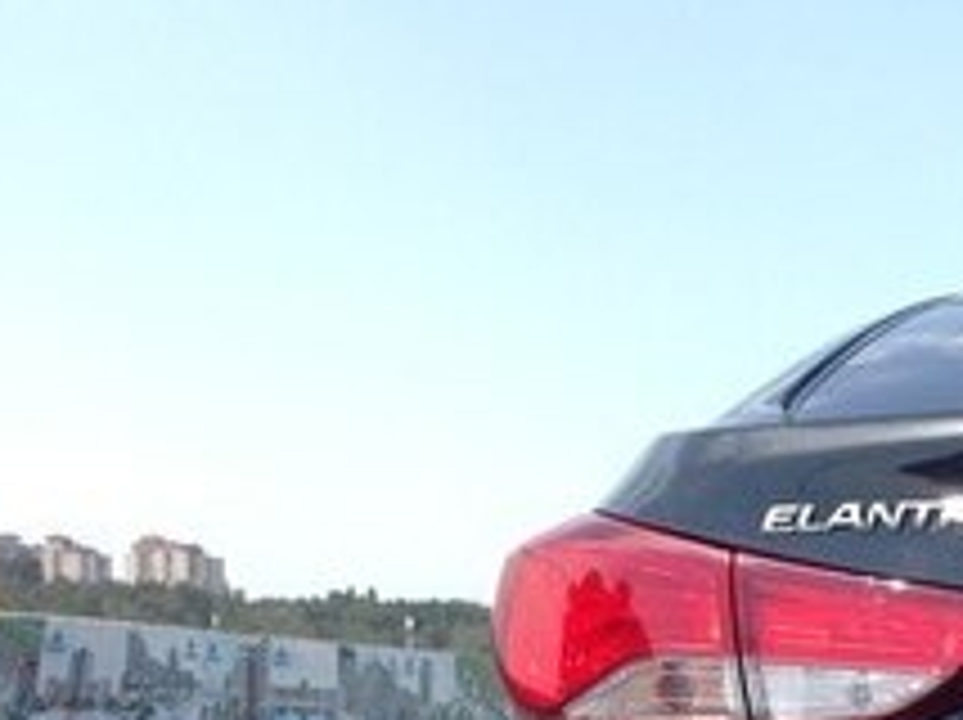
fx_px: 2834
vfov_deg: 13.9
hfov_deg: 17.3
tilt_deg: -4.0
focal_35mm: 102
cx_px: 1472
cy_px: 952
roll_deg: -1.5
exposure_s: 1/919
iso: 50
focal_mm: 4.12
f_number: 2.4
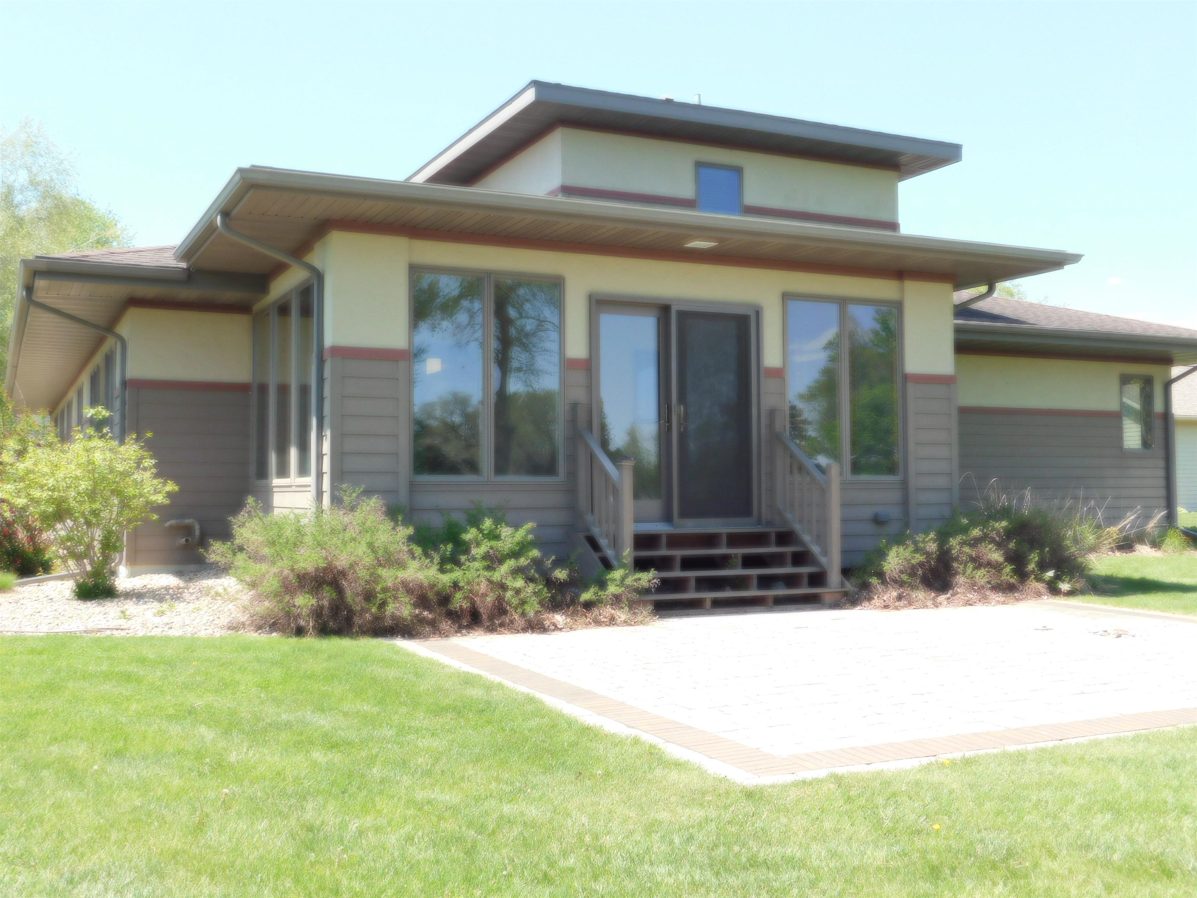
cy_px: 449
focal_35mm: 36
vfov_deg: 39.7
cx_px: 598
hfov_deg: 51.4
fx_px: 1245
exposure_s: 1/500
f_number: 3.5
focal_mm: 6.3
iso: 125
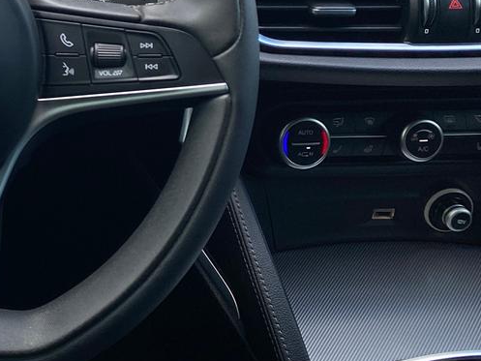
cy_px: -13
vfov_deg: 21.1
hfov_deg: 26.1
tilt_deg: -25.6
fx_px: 931
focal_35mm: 67
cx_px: -85
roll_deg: -0.4
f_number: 1.8
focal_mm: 4.25
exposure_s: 1/121
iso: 80
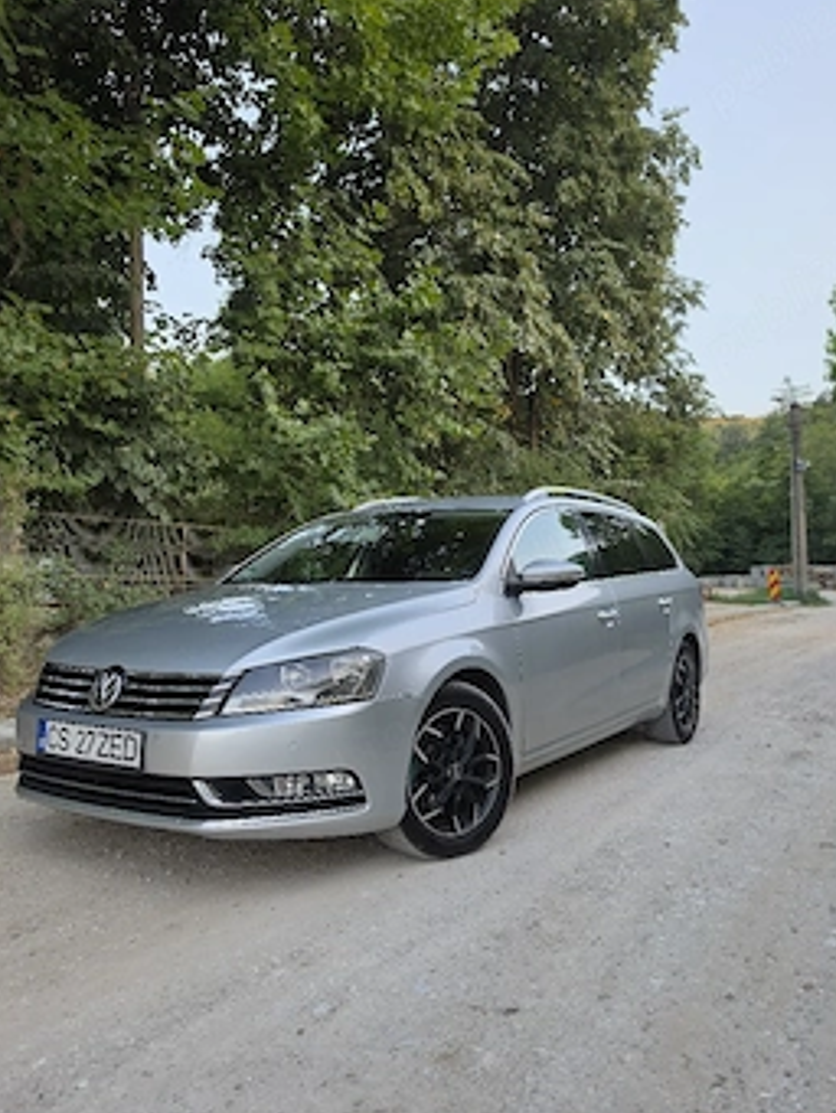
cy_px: 581
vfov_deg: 65.3
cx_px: 369
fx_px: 869
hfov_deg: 51.3
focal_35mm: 27
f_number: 1.4
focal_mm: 6.5
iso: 32
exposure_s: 1/182
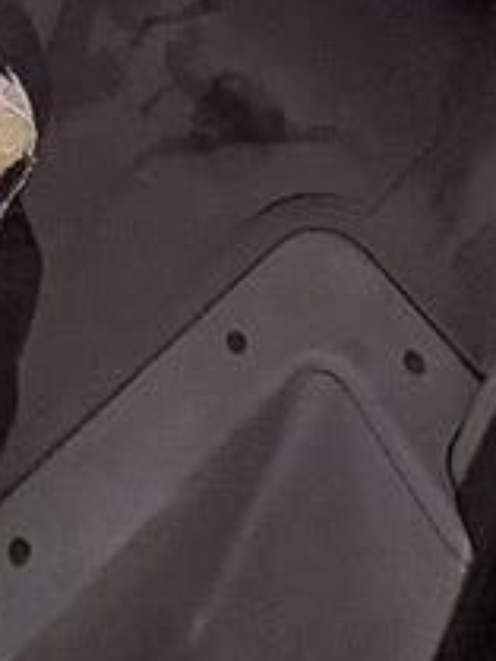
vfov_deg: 19.4
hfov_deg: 23.5
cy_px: -642
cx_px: 6
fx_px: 1145
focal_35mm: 60
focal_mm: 2.22
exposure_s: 1/561
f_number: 2.2
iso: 40
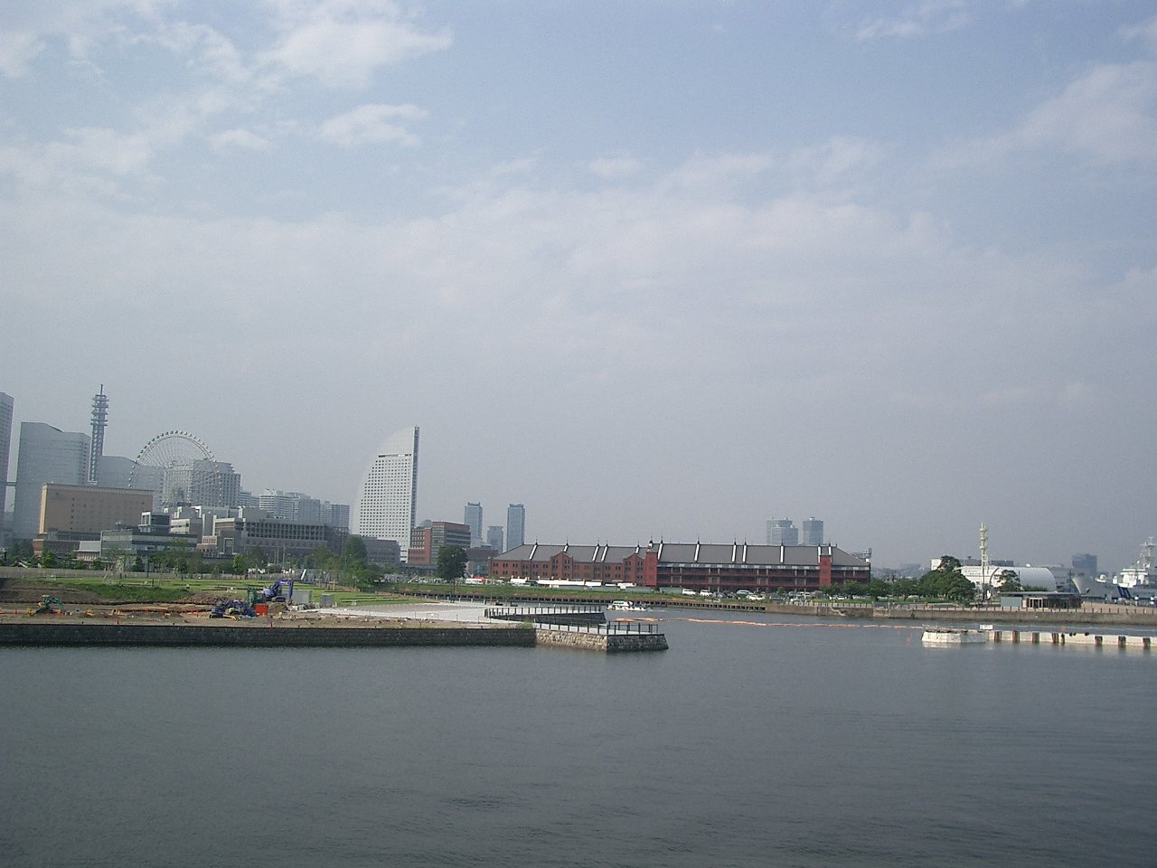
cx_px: 578
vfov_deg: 40.7
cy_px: 434
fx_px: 1170
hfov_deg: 52.6
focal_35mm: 35
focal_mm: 5.8
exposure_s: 1/500
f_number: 4.3
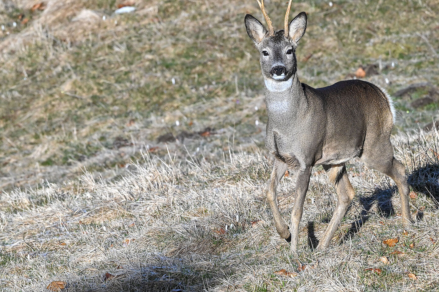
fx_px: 12302
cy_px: 93
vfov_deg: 1.4
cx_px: 262
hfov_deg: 2.0
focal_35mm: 1009
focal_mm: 600
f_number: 16
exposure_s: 1/1000
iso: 2200
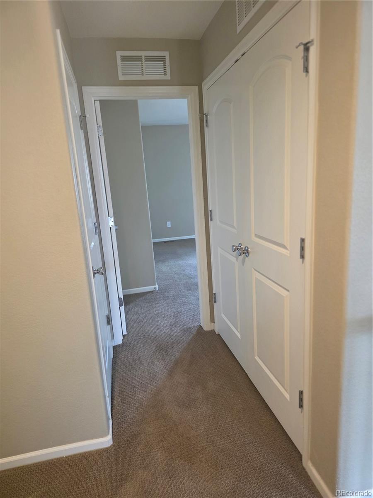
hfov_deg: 58.9
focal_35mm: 23
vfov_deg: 73.9
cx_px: 186
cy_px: 249
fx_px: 330
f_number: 1.7
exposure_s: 1/120
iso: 1000
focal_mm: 6.3
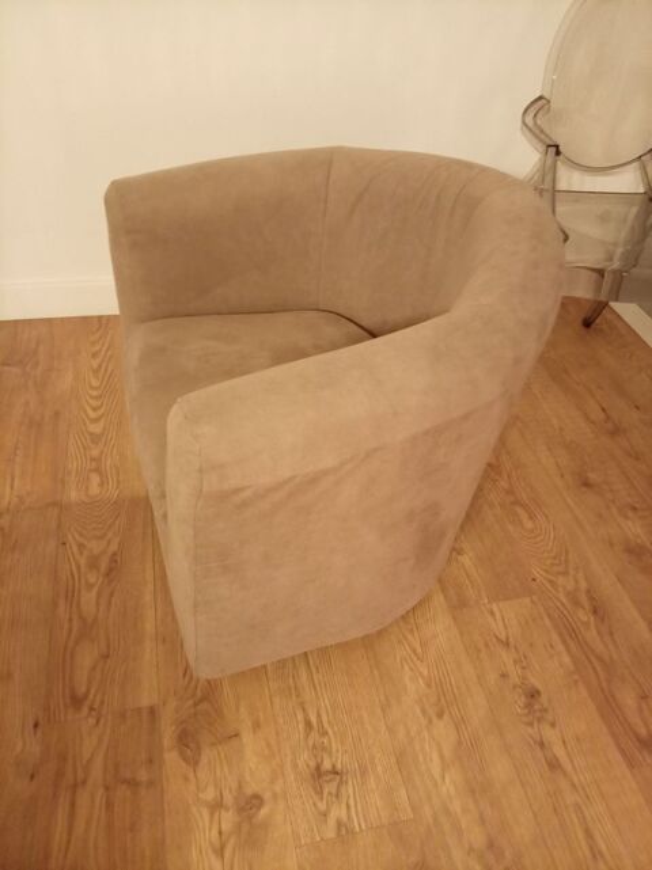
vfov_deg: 69.4
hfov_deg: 54.8
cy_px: 435
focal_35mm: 25
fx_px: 628
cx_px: 326
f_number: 1.8
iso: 1805
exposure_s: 1/16.7
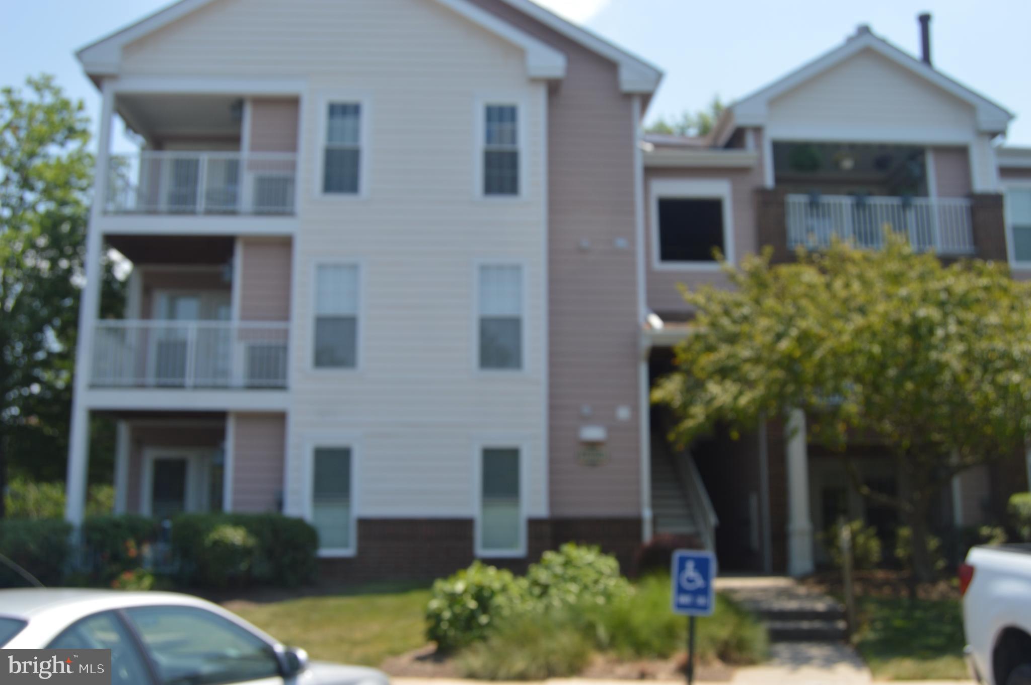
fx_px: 1030
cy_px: 342
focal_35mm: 36
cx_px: 516
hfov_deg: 53.2
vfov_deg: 36.8
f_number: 8
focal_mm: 24
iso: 100
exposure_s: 1/250
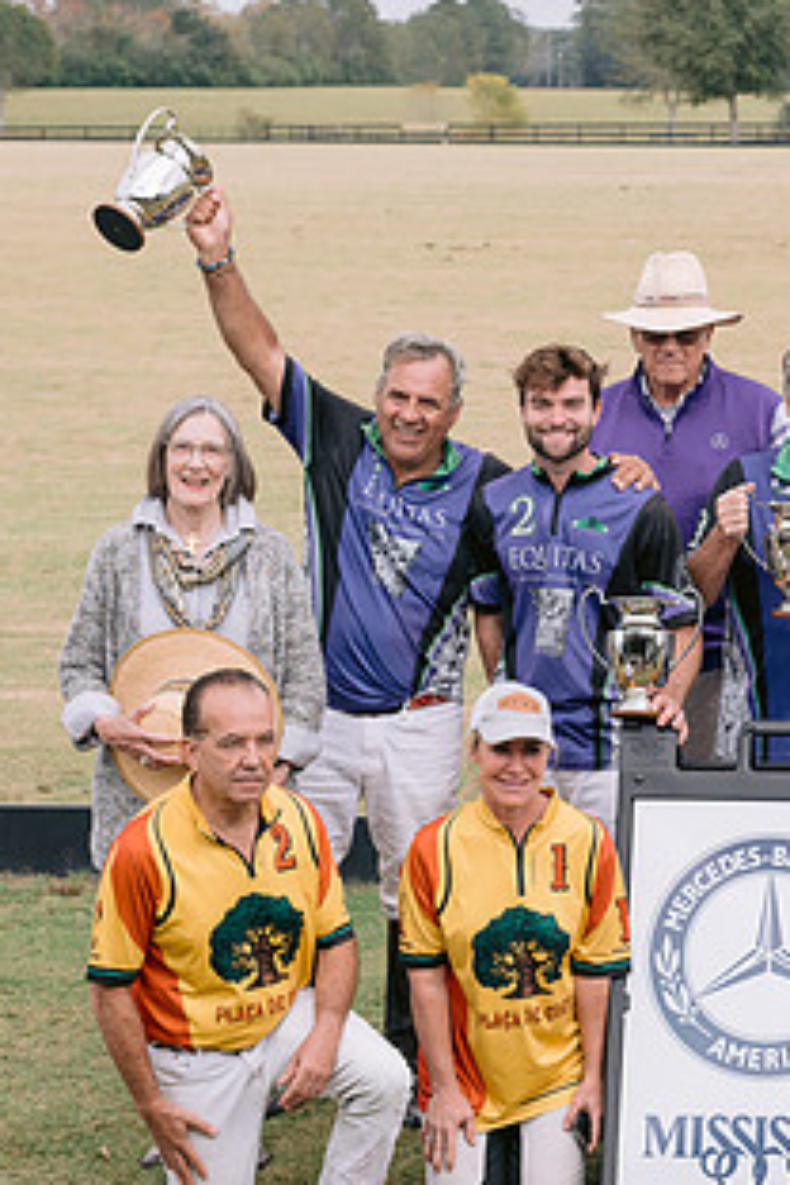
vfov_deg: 20.0
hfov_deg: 13.1
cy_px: 728
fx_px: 3357
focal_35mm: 102
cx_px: 945
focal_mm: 50
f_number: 5.6
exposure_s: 1/1000
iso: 200
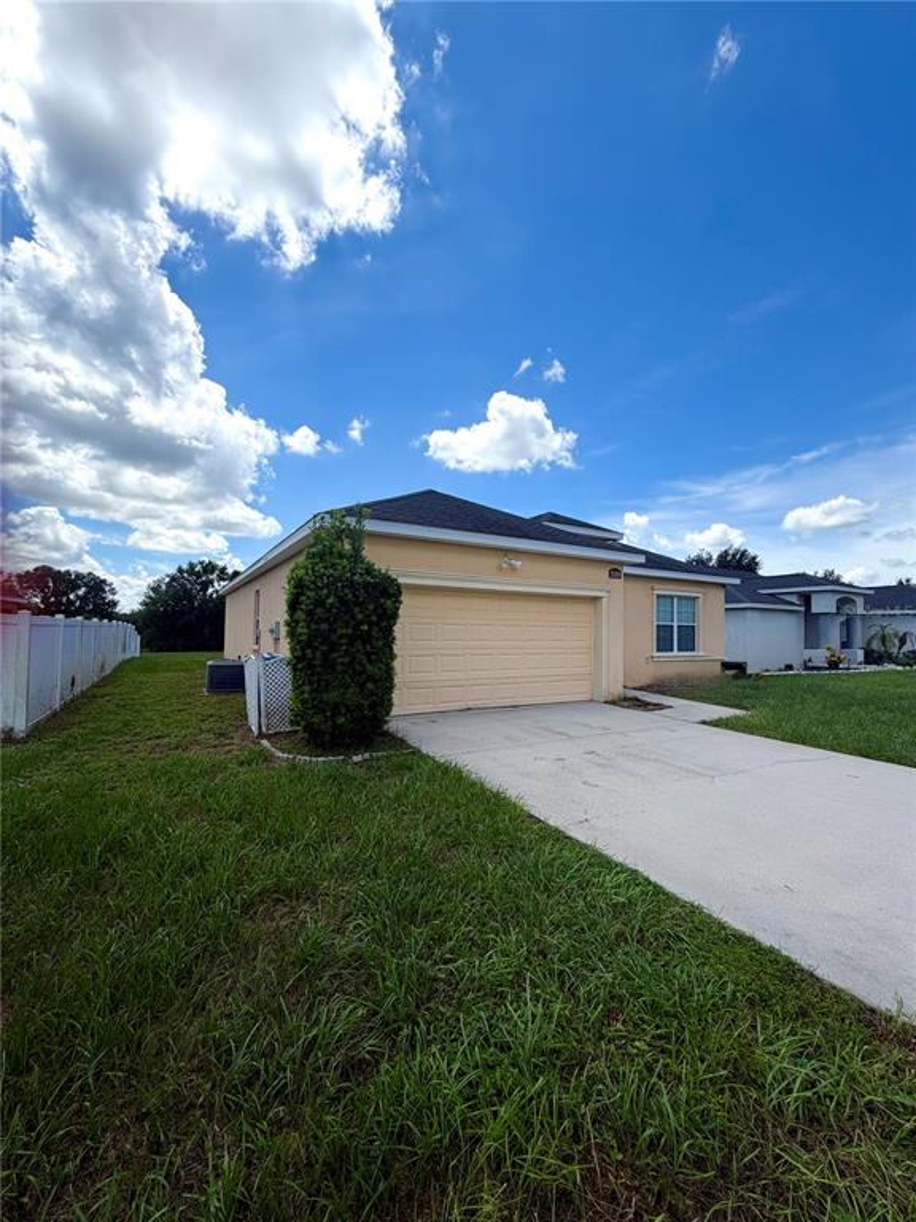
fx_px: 494
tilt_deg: +2.1
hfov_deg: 85.7
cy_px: 611
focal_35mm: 14
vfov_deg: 102.1
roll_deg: -0.6
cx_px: 458
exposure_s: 1/970
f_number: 2.2
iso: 20
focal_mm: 2.22
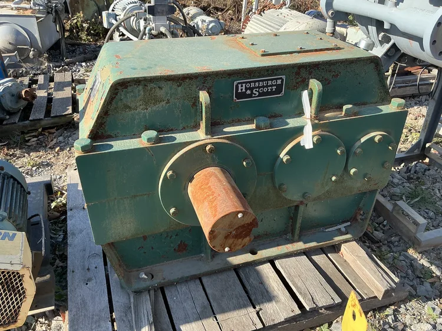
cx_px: 221
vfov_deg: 49.8
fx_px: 358
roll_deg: -4.5
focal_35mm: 28
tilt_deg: -32.7
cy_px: 166
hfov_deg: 63.4
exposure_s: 1/403
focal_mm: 3
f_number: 1.8
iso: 25
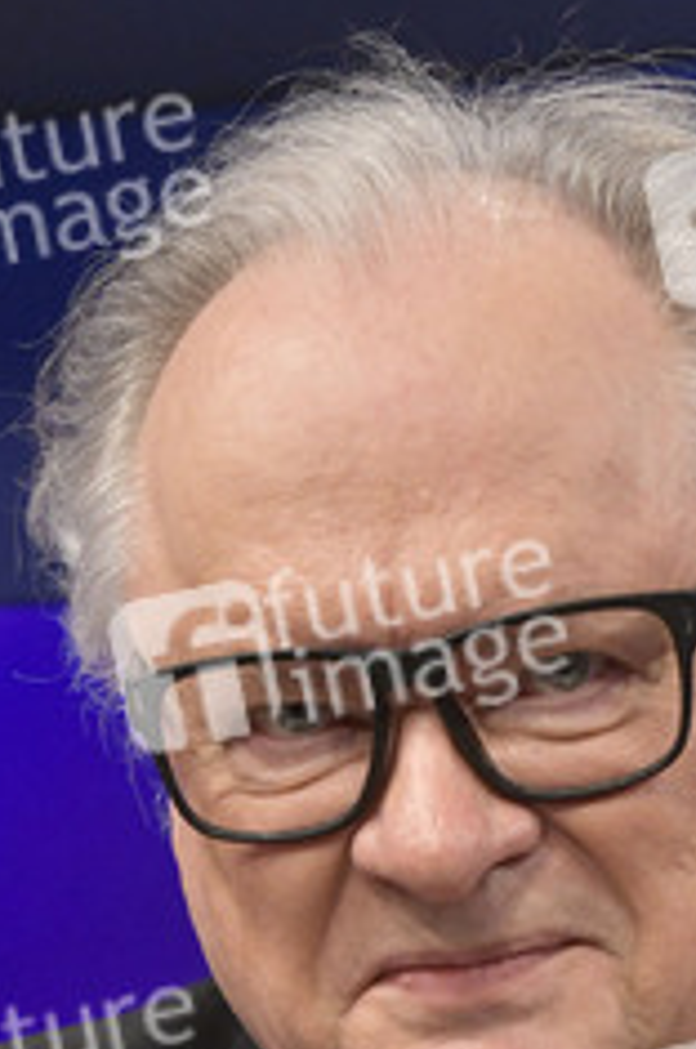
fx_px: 2181
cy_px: 870
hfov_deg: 18.1
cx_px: 468
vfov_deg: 26.4
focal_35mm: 75
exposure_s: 1/200
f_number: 6.3
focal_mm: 44
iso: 2500
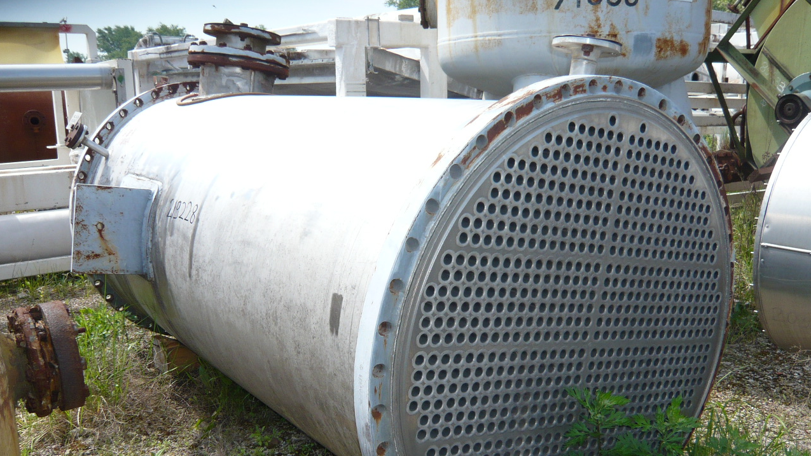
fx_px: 753
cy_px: 304
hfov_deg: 56.6
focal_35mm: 35
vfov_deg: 33.4
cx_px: 405
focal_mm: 4.6
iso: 100
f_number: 2.8
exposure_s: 1/800
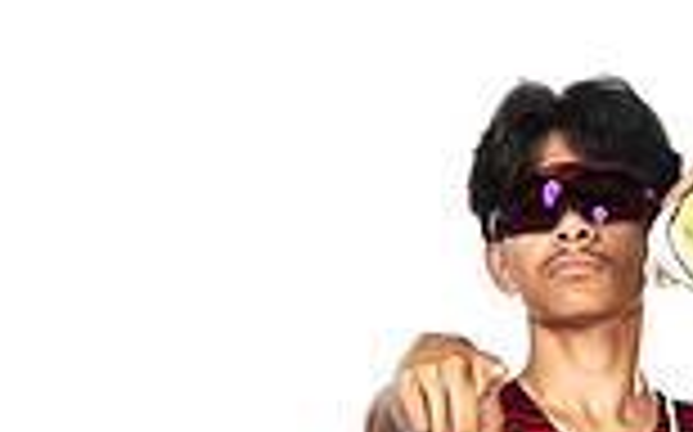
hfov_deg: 11.3
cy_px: 981
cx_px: 540
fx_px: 3491
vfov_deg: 6.8
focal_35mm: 185
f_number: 7.1
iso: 400
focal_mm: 62
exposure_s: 1/320
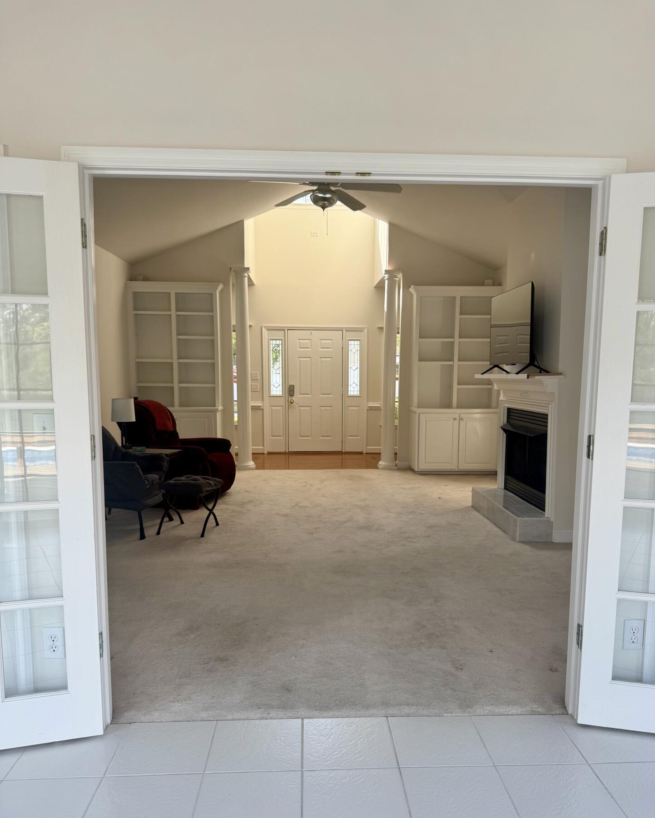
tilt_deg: -6.7
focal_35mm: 26
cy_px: 451
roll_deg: -0.9
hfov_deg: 54.9
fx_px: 630
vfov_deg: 65.9
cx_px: 340
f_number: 1.78
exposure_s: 1/147
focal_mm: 6.76
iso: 64
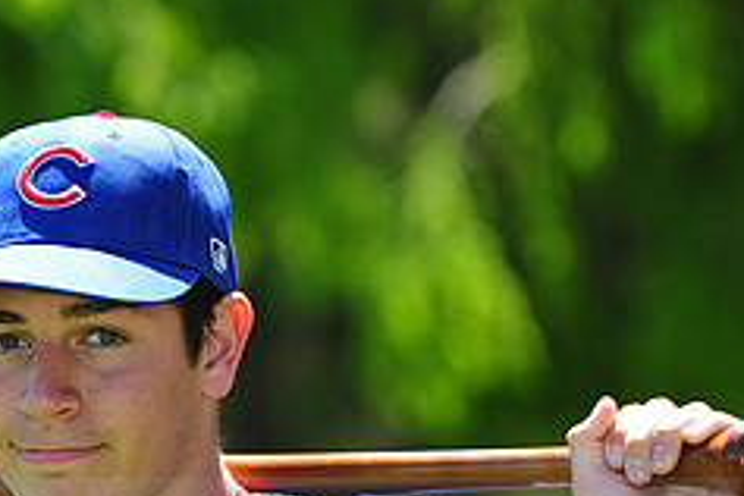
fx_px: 9361
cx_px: 132
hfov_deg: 4.5
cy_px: 518
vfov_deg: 3.0
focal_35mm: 453
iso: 200
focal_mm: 185
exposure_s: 1/320
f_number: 5.6
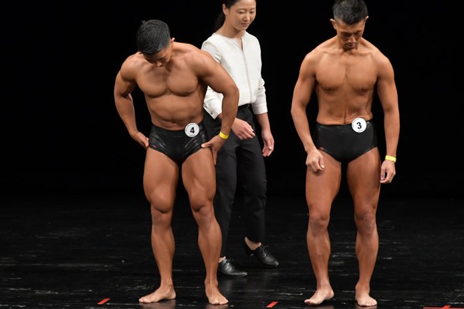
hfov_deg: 5.9
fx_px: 4535
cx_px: 230
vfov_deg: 3.9
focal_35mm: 352
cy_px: 142
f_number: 5.6
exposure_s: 1/400
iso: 2500
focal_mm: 210
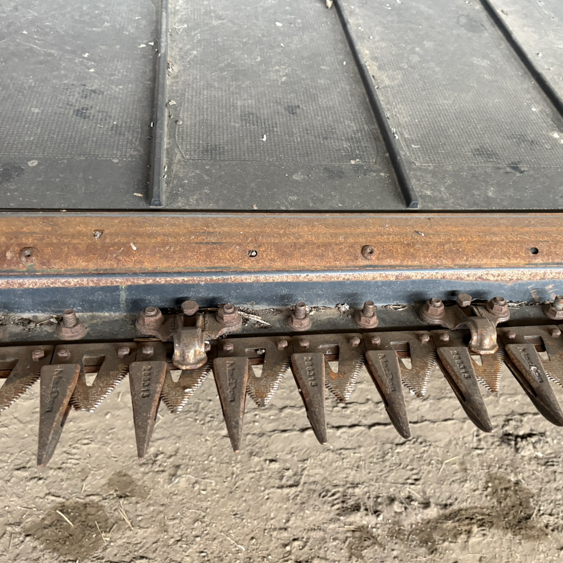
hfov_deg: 49.5
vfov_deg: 49.7
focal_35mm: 33
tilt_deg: -47.4
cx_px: 333
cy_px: 267
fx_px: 607
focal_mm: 5.96
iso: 320
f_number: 1.6
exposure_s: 1/60
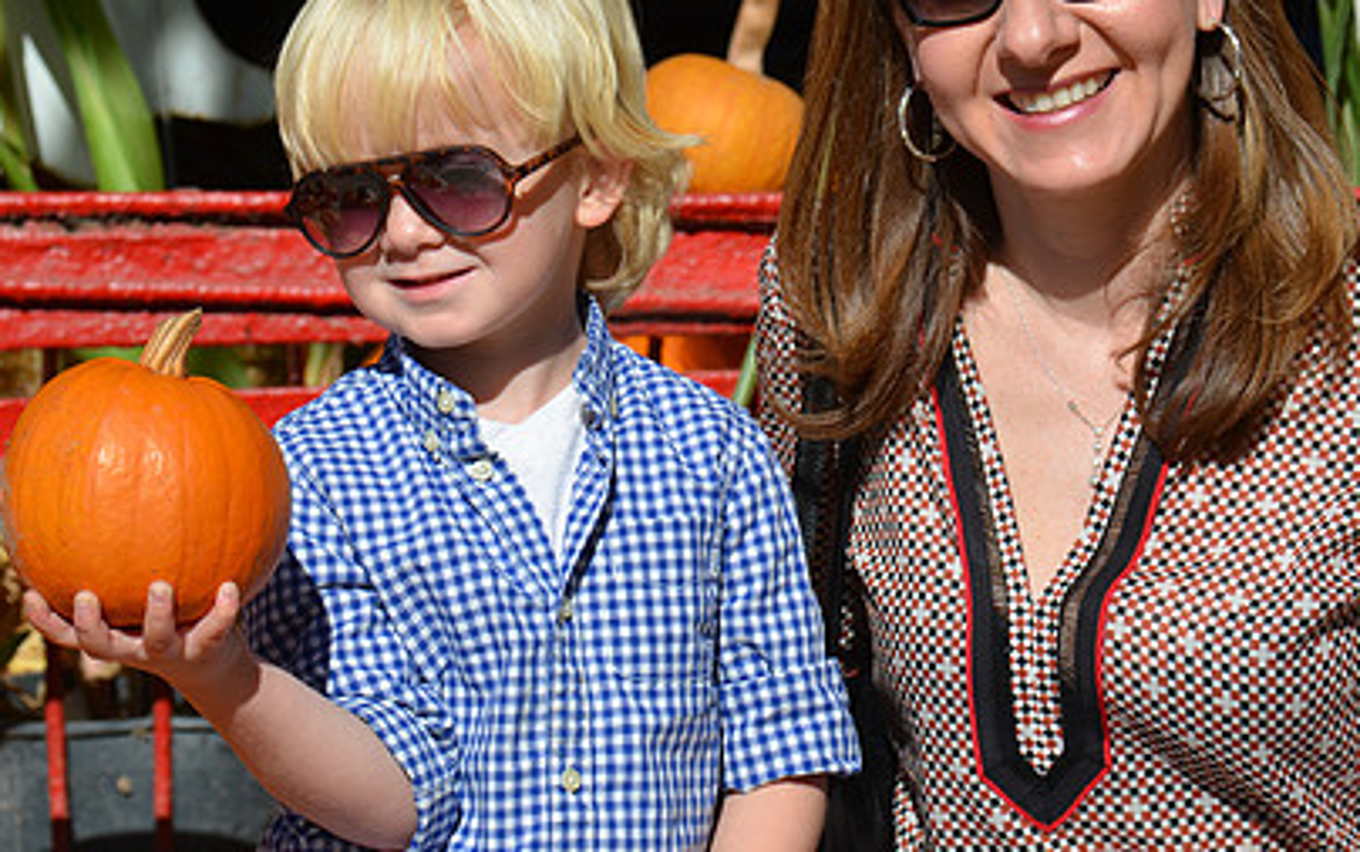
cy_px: 286
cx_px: 643
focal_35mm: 245
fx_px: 9086
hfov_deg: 8.6
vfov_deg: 5.4
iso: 100
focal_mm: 112
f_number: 9
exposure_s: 1/320
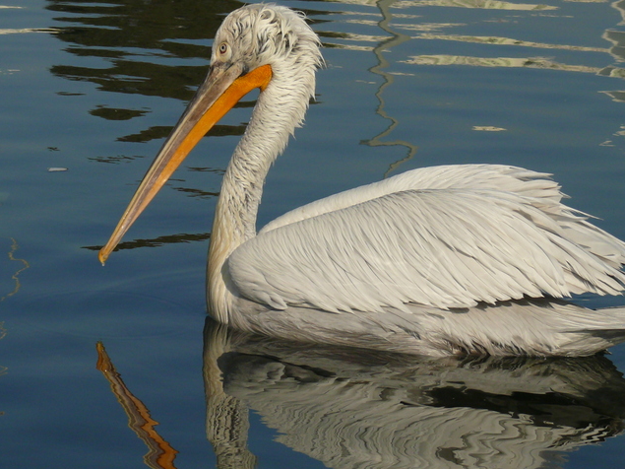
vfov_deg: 8.7
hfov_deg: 11.6
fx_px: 3087
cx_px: 254
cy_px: 276
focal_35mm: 171
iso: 100
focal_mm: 22.5
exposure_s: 1/640
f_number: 4.5
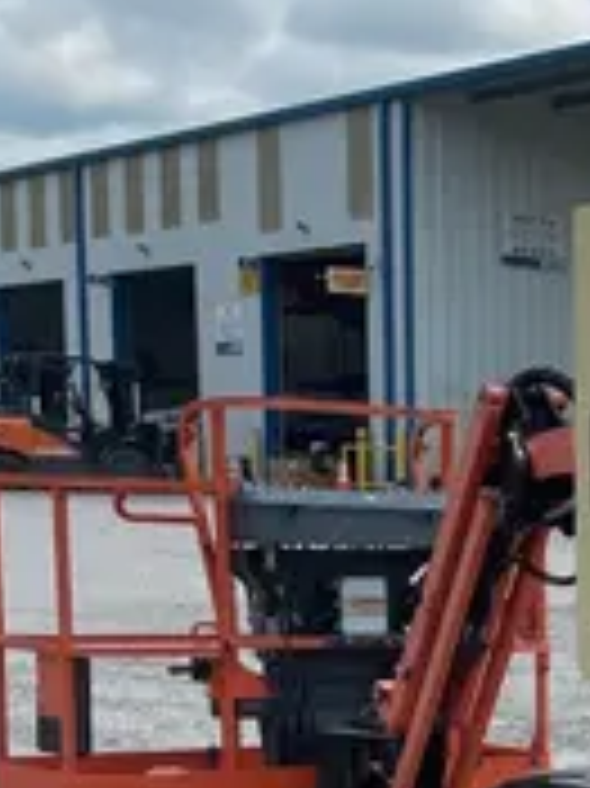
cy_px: 925
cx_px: 1121
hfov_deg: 12.2
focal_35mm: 109
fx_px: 2480
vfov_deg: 17.3
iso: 32
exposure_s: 1/4132
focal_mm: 4.2
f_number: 1.6
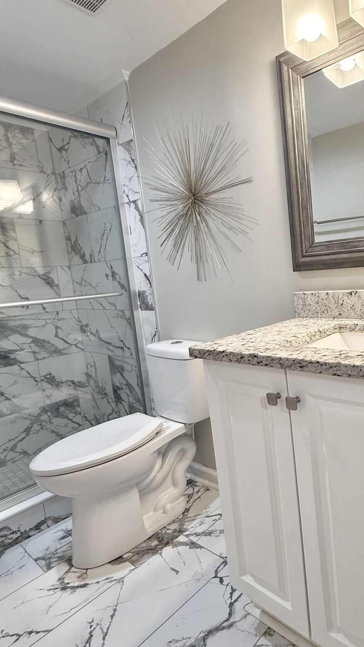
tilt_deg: -6.3
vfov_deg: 83.8
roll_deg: +4.1
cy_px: 316
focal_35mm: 21
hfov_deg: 49.1
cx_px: 313
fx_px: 360
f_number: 2.2
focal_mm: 2.22
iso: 250
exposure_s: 1/120
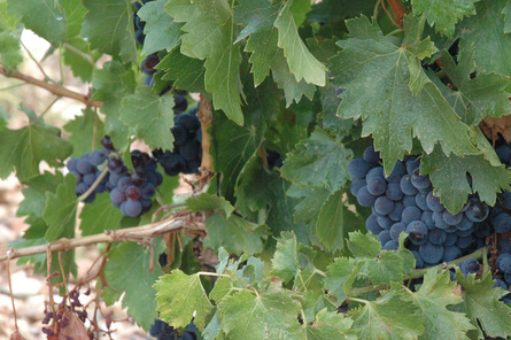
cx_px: 387
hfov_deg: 13.6
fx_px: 2142
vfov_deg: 9.1
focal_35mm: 151
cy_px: 192
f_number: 7.1
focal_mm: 56
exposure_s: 1/200
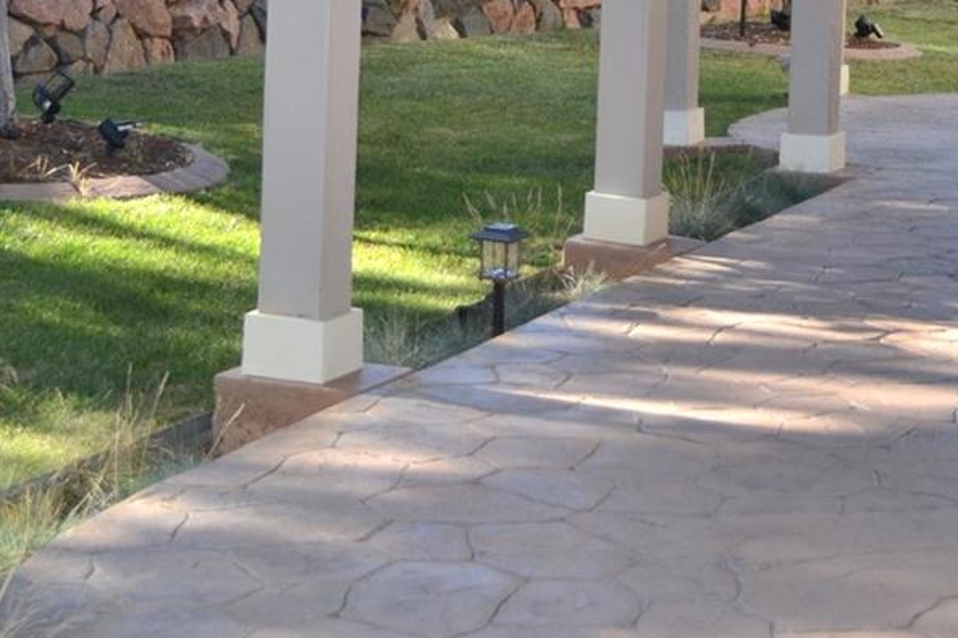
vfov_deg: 14.7
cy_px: -173
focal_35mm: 89
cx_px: 653
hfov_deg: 22.8
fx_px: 2368
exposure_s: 1/160
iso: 100
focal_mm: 22
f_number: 4
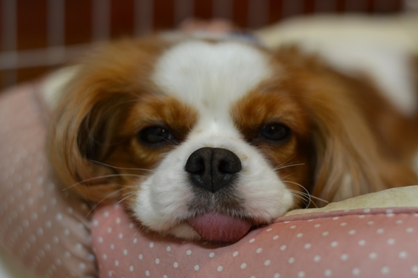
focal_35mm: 75
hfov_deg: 27.0
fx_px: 871
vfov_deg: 18.2
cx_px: 209
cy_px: 139
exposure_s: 1/60
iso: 400
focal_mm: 50
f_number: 2.5
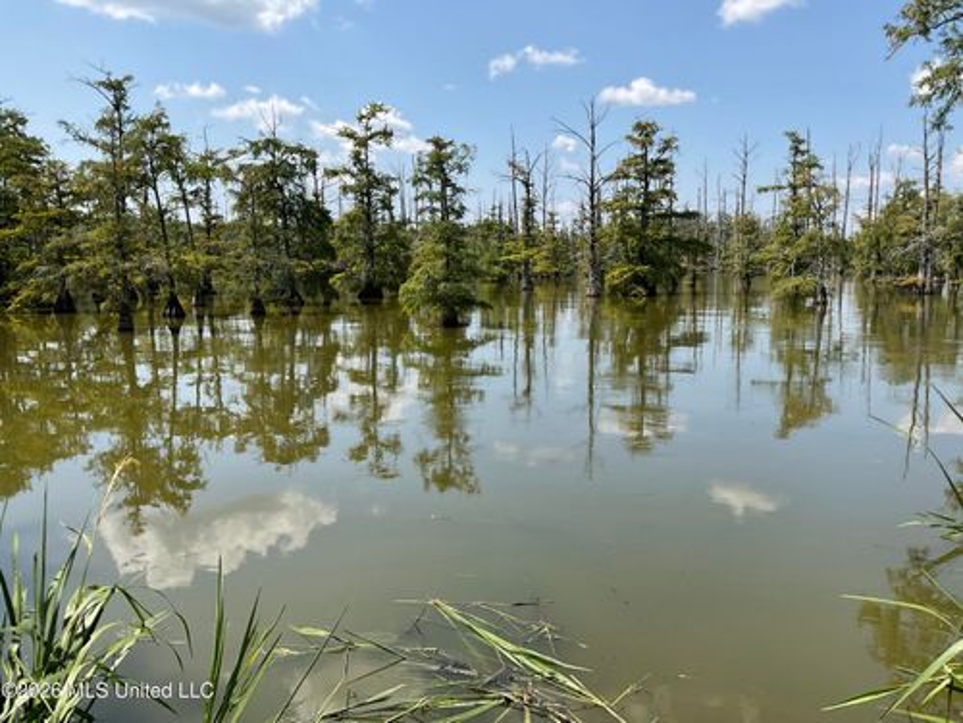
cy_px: 362
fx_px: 807
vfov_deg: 48.2
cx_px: 482
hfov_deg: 61.7
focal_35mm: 29
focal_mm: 3
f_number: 1.8
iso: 16
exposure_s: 1/1848
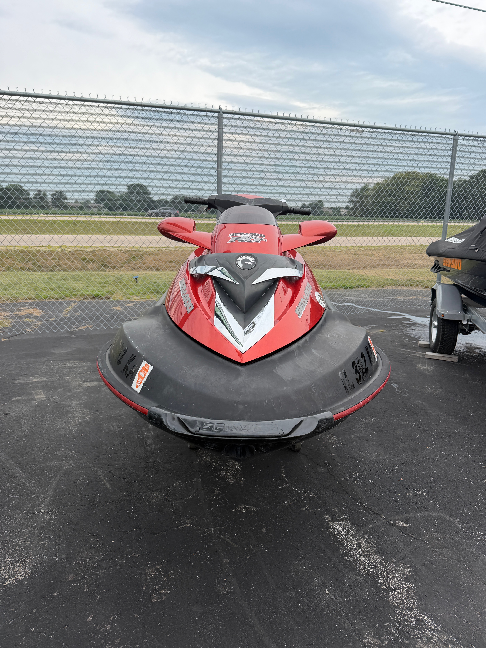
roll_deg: -1.1
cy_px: 324
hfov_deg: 56.8
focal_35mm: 24
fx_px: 449
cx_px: 243
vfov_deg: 71.6
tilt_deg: -12.9
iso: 80
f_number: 1.78
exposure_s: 1/2169
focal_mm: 6.76
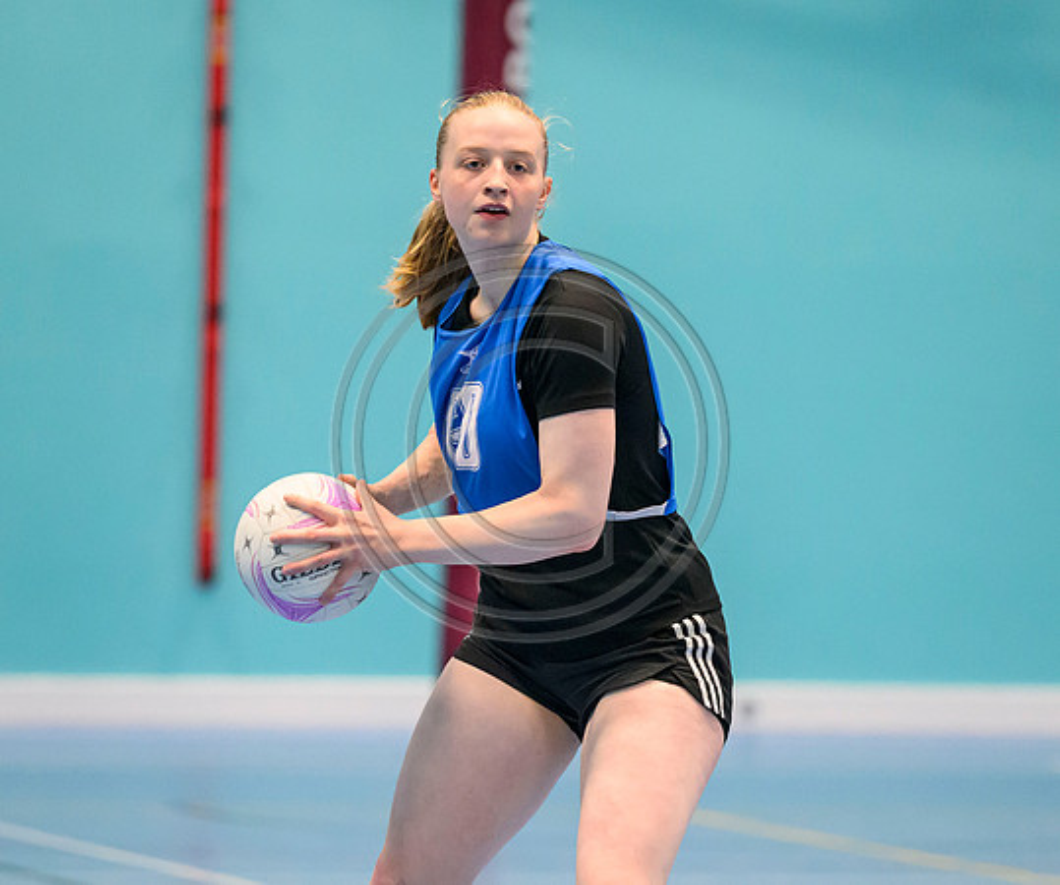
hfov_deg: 5.3
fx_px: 11487
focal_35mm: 360
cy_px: 499
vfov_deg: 4.4
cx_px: 574
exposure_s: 1/1000
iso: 8000
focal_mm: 200
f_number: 2.8
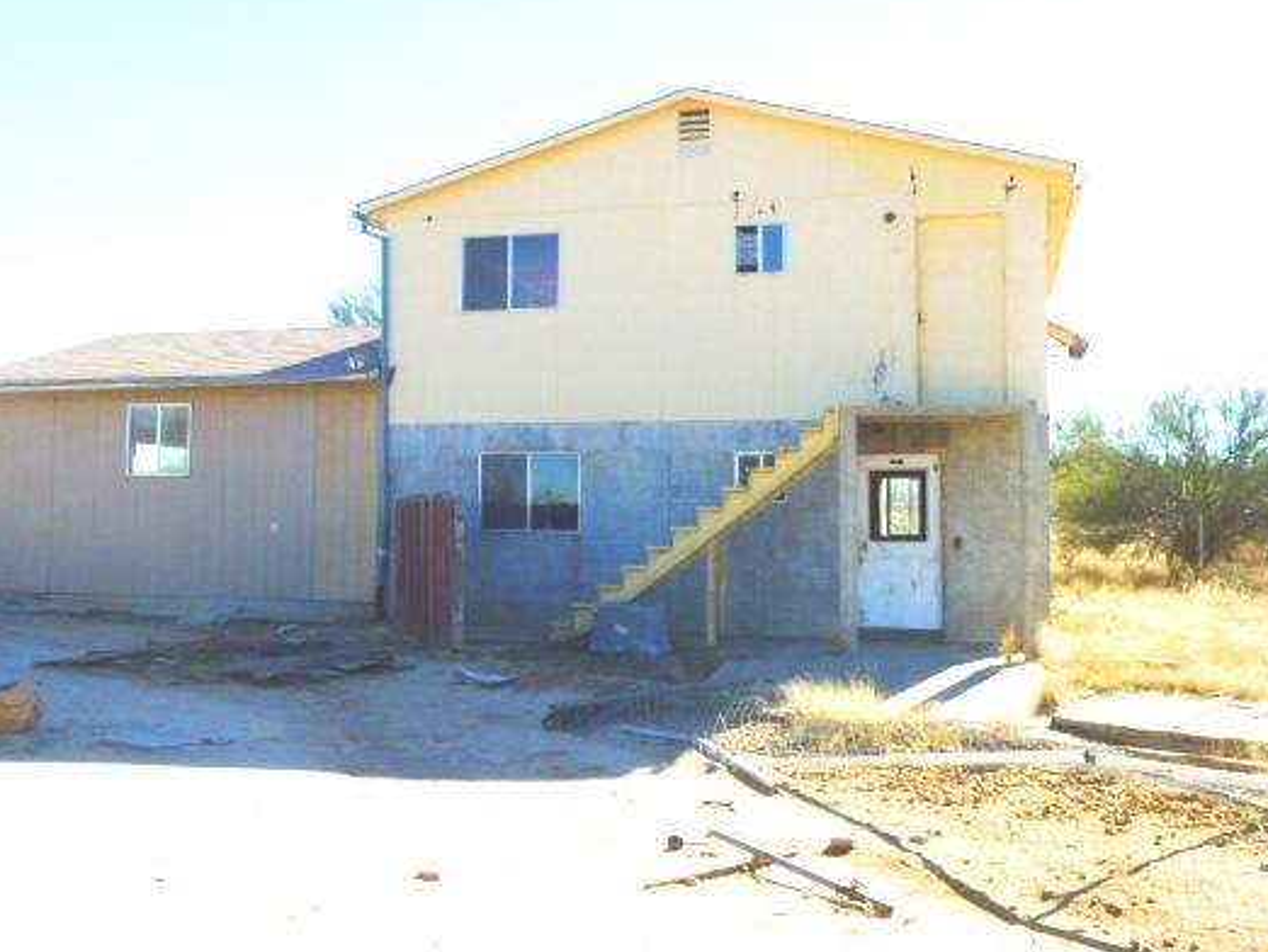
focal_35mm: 38
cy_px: 430
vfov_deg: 37.7
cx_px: 500
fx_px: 1393
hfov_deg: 48.6
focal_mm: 5.6
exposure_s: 1/1000
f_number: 3.4
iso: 100
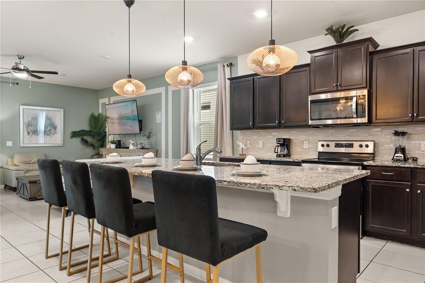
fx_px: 283
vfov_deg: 53.1
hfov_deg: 73.8
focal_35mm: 24
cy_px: 142
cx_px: 212
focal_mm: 24
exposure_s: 1/8
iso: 1600
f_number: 7.1
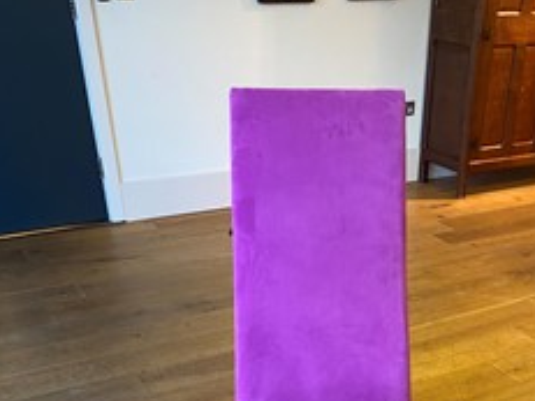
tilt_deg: -34.6
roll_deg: +0.2
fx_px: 695
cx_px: 340
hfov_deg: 41.7
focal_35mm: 45
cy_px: 454
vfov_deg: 28.8
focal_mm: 4.25
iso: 200
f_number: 1.8
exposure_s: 1/50
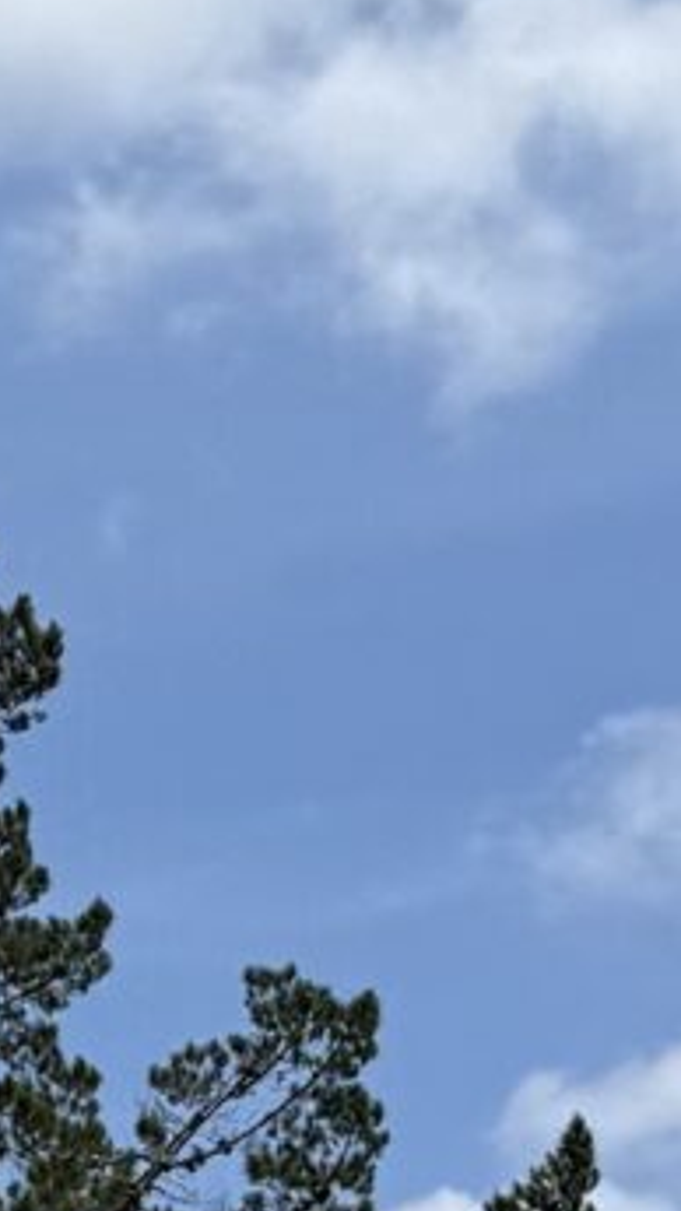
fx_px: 6229
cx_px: -1671
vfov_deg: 9.5
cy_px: 3166
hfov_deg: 5.7
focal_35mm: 194
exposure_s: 1/6711
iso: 80
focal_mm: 6.76
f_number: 1.78
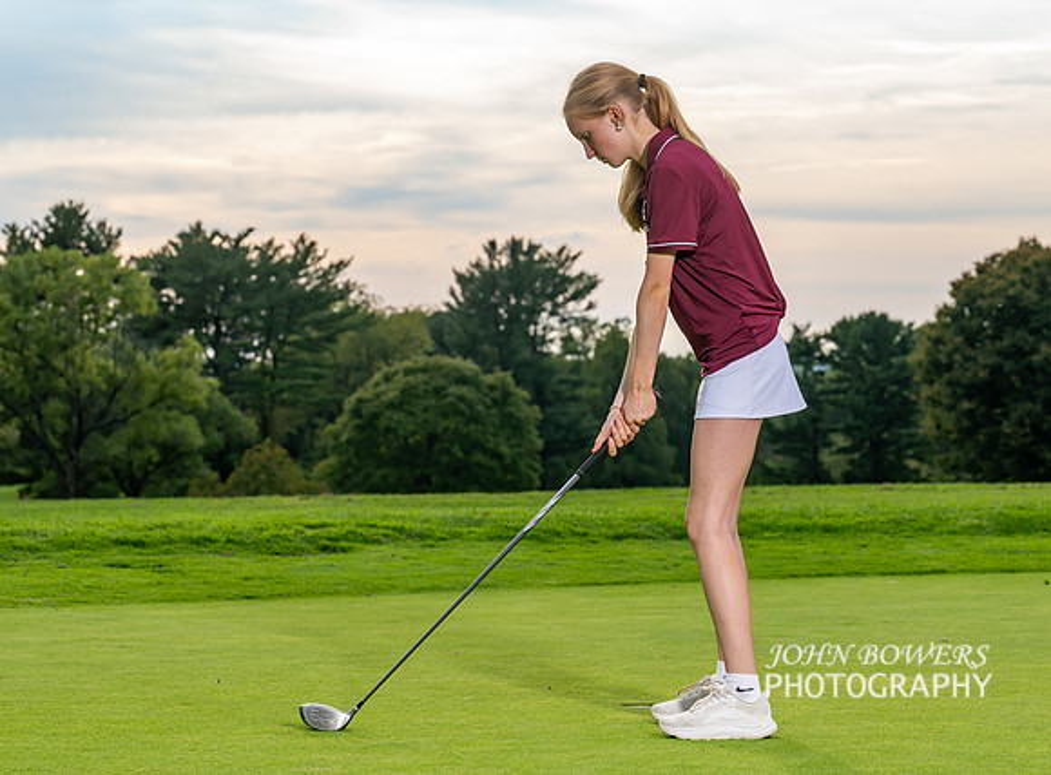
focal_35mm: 106
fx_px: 3204
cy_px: 305
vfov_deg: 13.8
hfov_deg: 18.6
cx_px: 592
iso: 80
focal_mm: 70
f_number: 5.6
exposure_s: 1/320
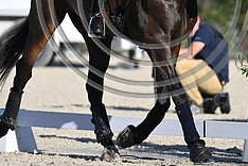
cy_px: -25
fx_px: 5800
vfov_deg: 1.6
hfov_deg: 2.4
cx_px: 134
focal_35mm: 842
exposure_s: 1/1600
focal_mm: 340
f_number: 4.5
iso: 280
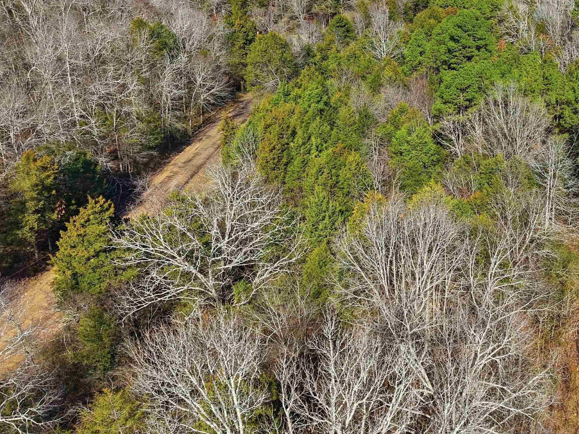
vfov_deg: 37.5
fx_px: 636
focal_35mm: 38
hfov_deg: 47.0
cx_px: 443
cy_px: 159
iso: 210
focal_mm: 8.7
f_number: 1.8
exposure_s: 1/6400
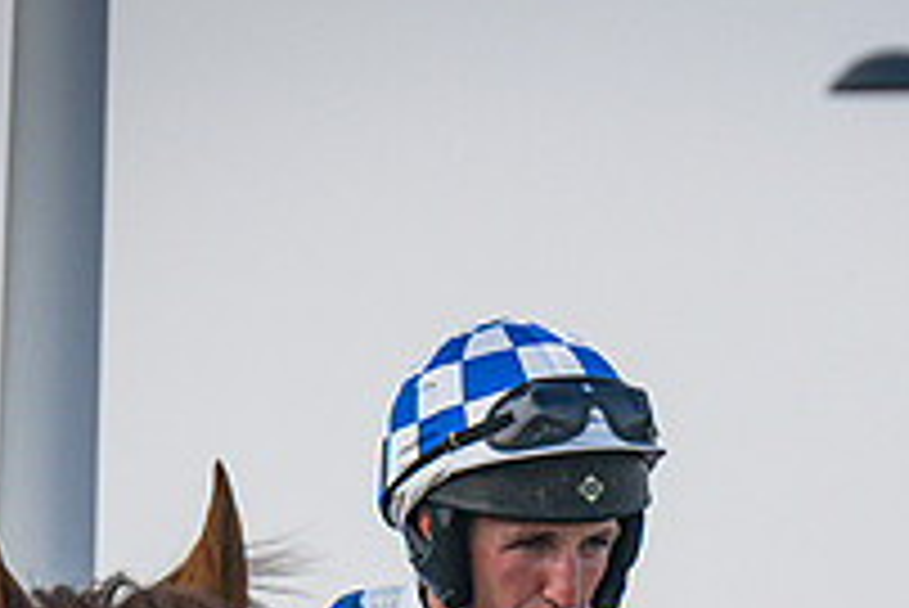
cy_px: 963
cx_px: 616
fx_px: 12507
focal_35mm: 495
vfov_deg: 2.8
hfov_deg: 4.2
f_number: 5
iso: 400
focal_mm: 98
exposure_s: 1/1600
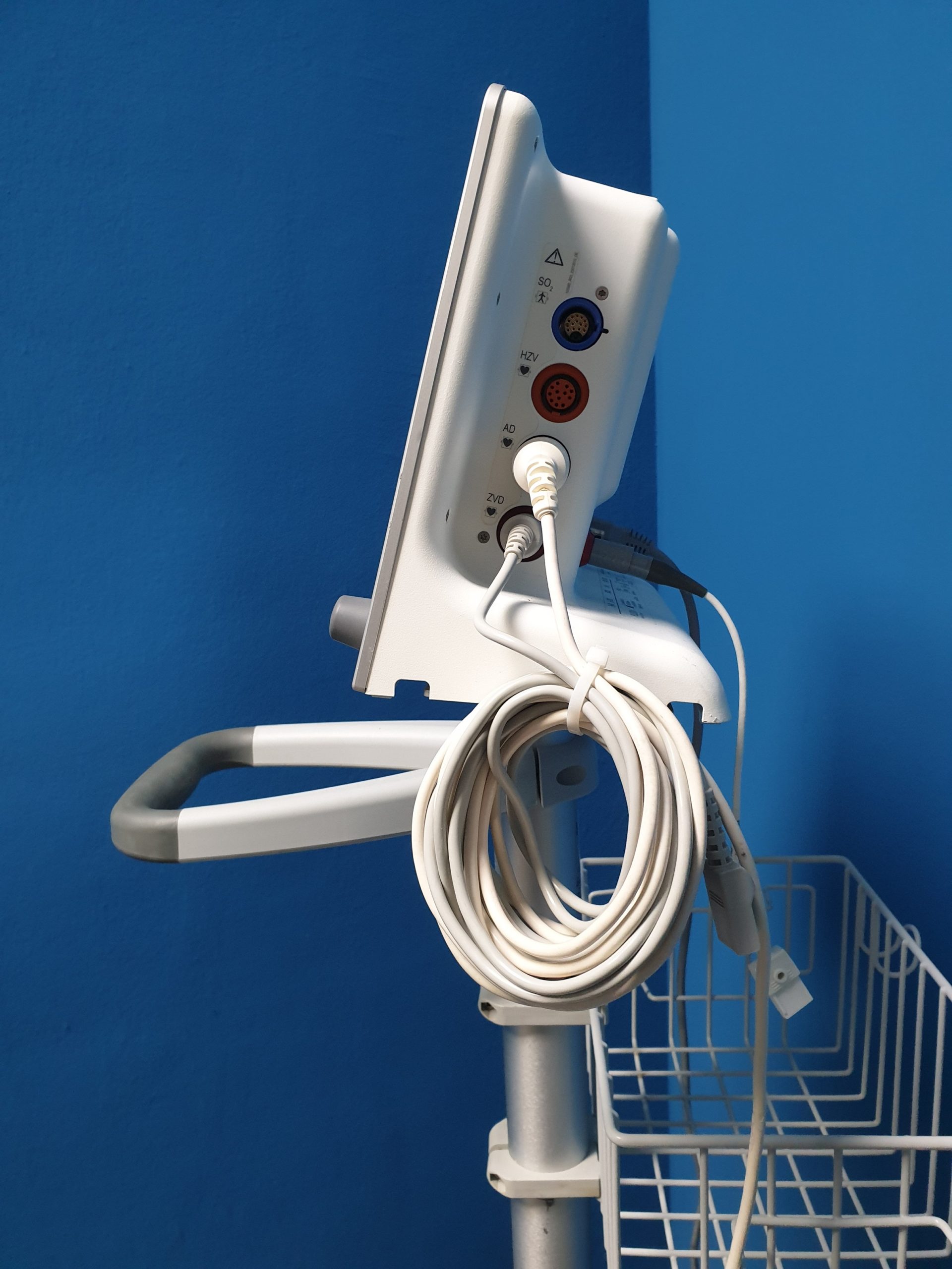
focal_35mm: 26
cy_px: 634
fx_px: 953
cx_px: 476
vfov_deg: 67.3
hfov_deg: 53.1
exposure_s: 1/33
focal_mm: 4.3
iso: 250
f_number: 2.4
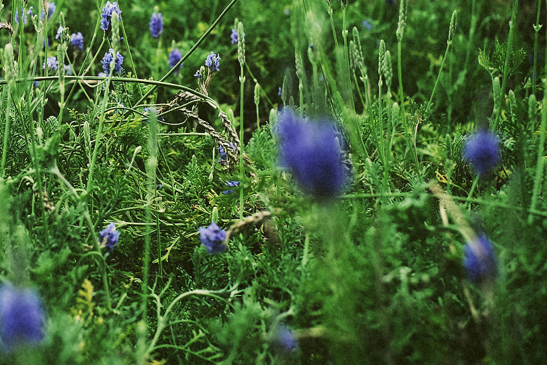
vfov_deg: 13.2
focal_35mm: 103
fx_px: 1565
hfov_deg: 19.5
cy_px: 58
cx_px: 66
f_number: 4
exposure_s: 1/350
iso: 500
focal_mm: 35
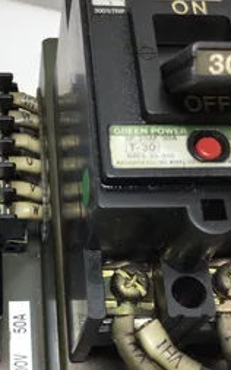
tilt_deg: -66.7
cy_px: 269
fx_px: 524
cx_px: 38
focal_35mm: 52
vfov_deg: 38.1
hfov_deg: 24.4
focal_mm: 3.3
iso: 40
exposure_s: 1/120
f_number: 2.4
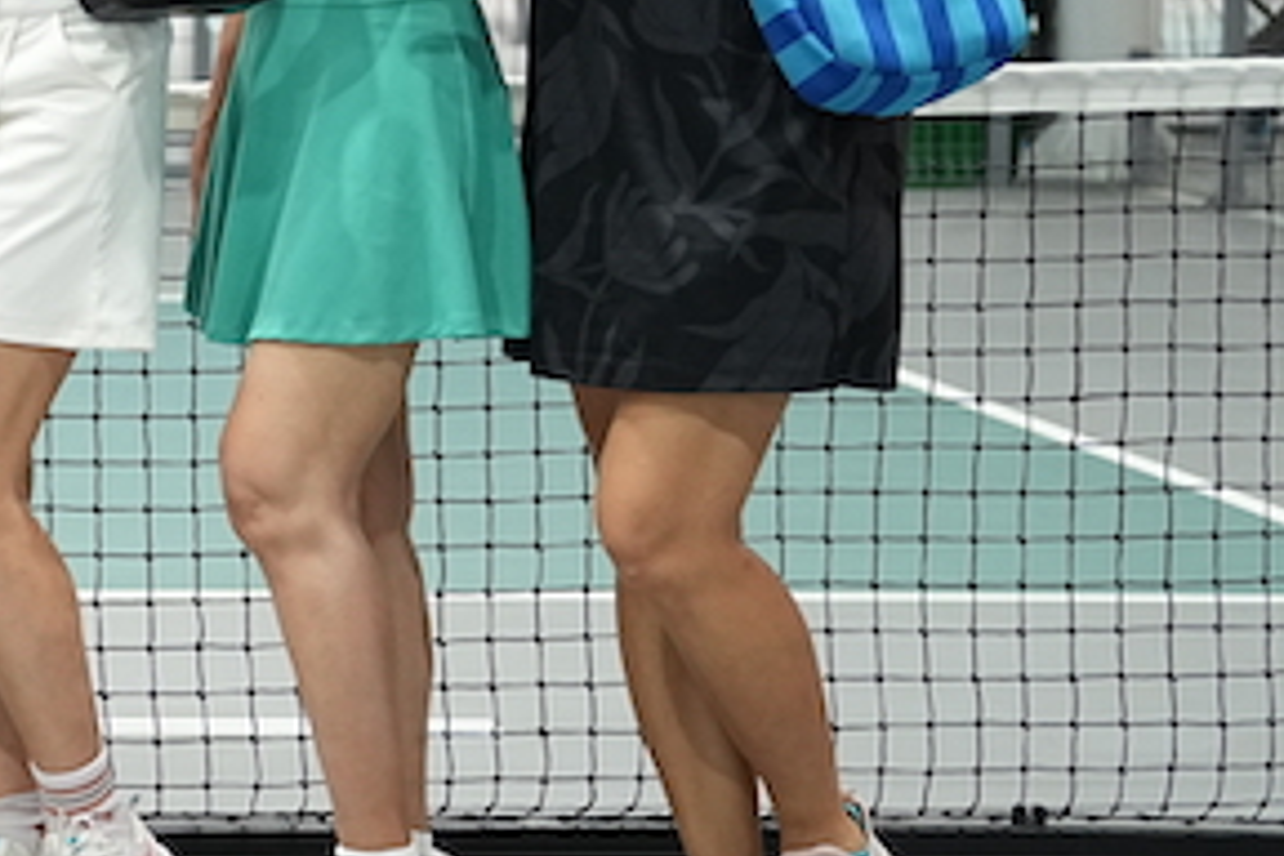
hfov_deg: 12.5
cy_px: -96
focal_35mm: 156
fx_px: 5558
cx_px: -691
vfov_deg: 8.7
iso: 1250
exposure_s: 1/250
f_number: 2.8
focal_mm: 43.8
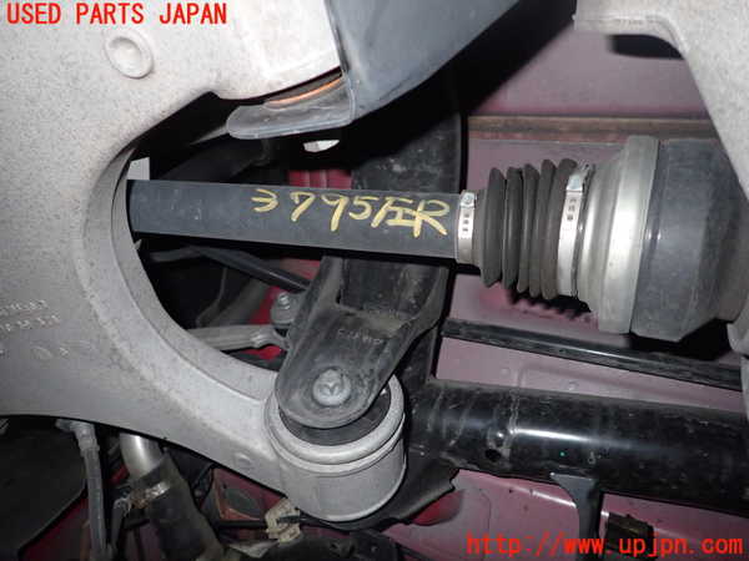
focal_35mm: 25
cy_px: 280
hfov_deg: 69.4
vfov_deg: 54.9
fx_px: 541
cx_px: 374
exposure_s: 1/30
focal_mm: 4.5
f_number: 5.6
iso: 400
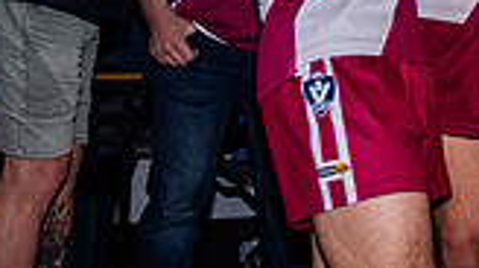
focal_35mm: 93
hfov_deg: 22.0
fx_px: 1180
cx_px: 497
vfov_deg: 12.2
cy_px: -164
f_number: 2.8
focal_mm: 16
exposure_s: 1/160
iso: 400
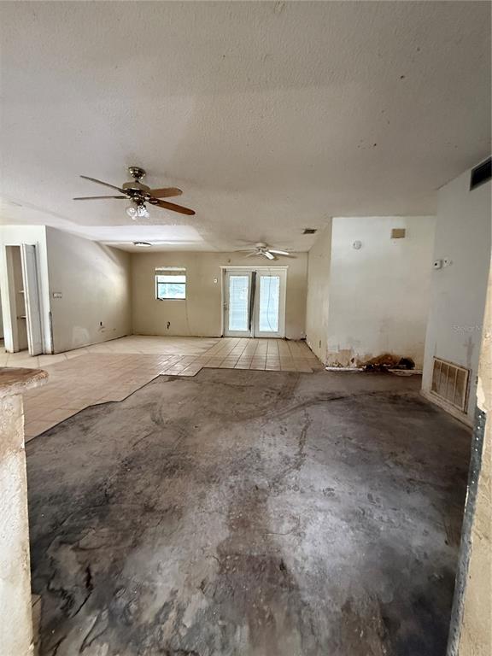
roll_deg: -1.0
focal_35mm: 14
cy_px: 328
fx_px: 265
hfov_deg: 85.7
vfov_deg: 102.1
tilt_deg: -5.5
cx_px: 246
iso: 800
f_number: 2.2
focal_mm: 2.22
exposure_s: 1/60
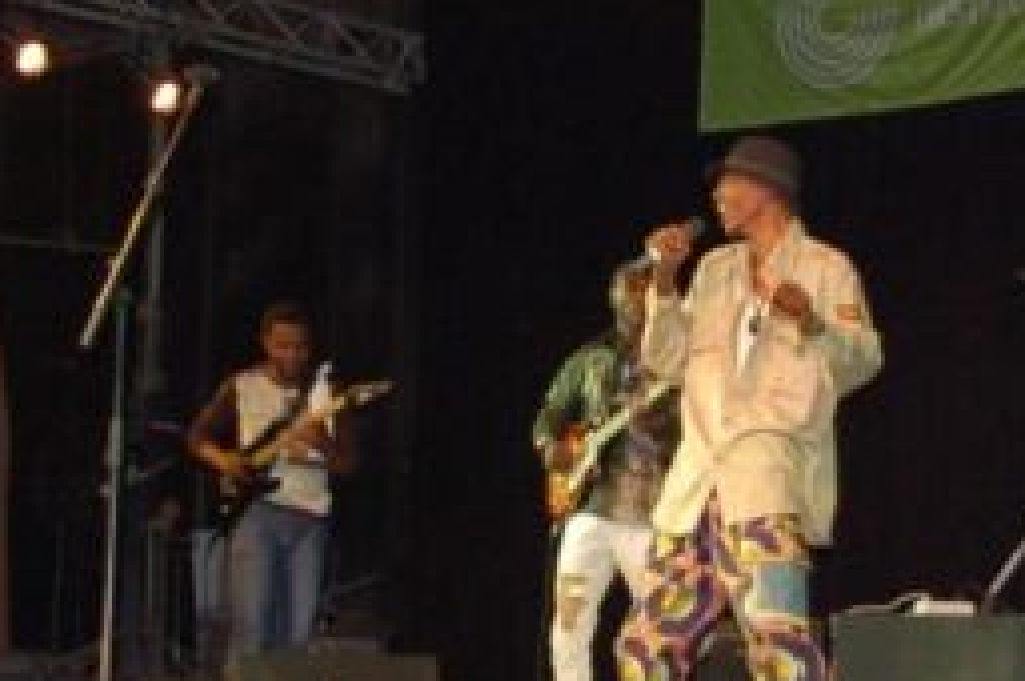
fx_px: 2815
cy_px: 274
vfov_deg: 13.8
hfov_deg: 20.6
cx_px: 533
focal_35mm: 99
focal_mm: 22
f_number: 4
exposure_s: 1/60
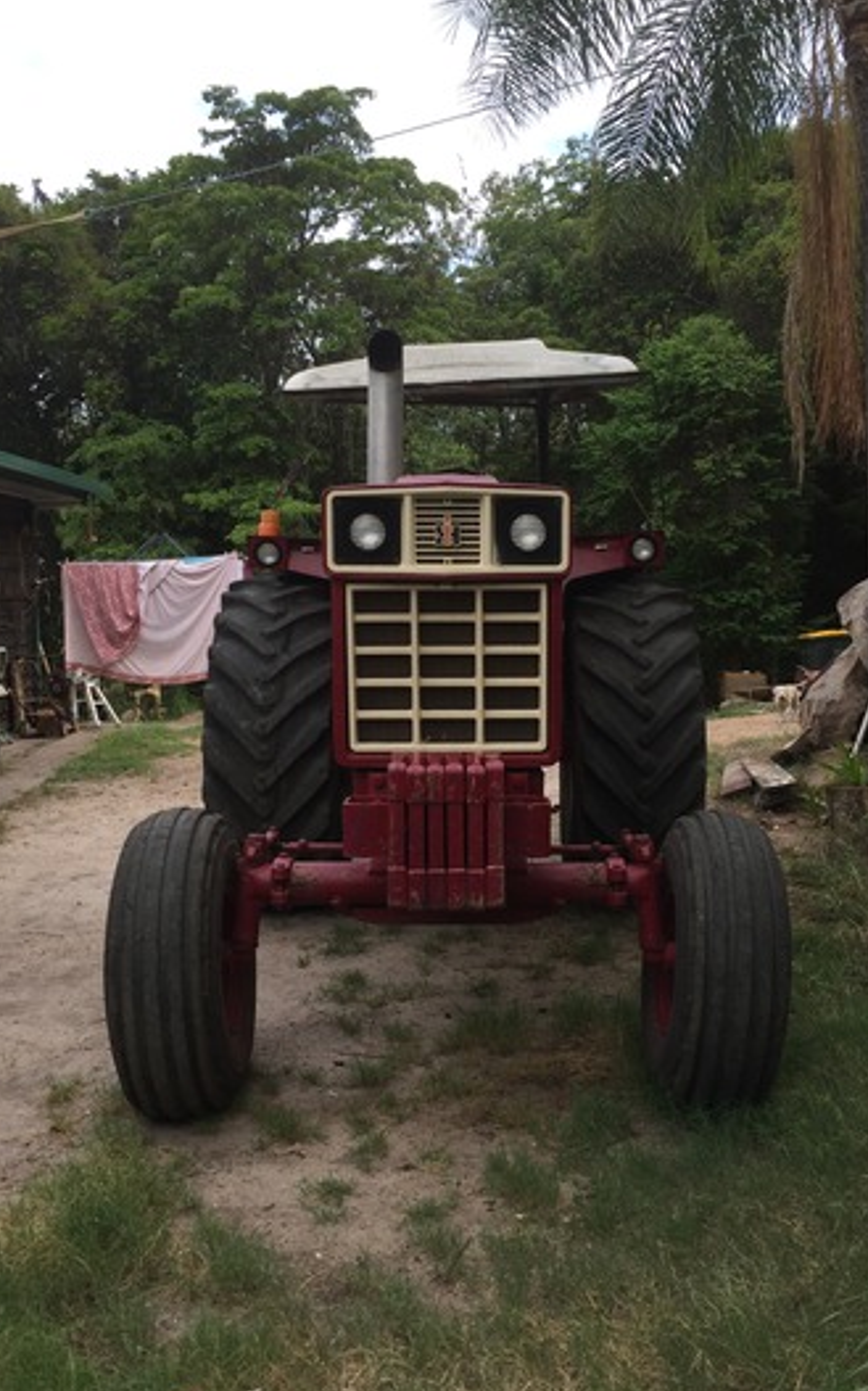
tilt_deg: -2.8
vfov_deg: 55.3
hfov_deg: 36.2
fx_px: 1326
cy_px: 647
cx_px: 467
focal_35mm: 35
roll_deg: +1.5
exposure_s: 1/377
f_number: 2.2
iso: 32
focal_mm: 4.15
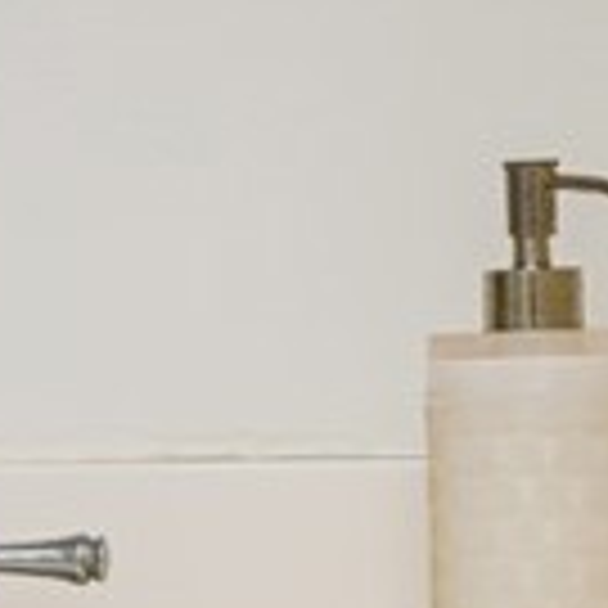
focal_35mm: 194
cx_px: -1148
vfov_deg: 9.0
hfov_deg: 7.9
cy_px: 480
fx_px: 3855
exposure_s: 1/160
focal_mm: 30
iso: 100
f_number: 5.6
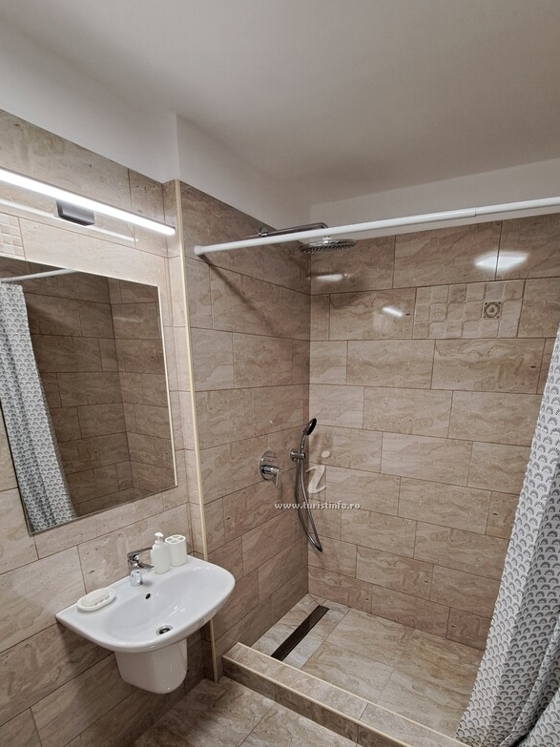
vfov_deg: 88.5
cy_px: 484
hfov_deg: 74.2
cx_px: 322
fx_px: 367
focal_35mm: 17
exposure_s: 1/40
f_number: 2.2
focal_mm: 1.74
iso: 125
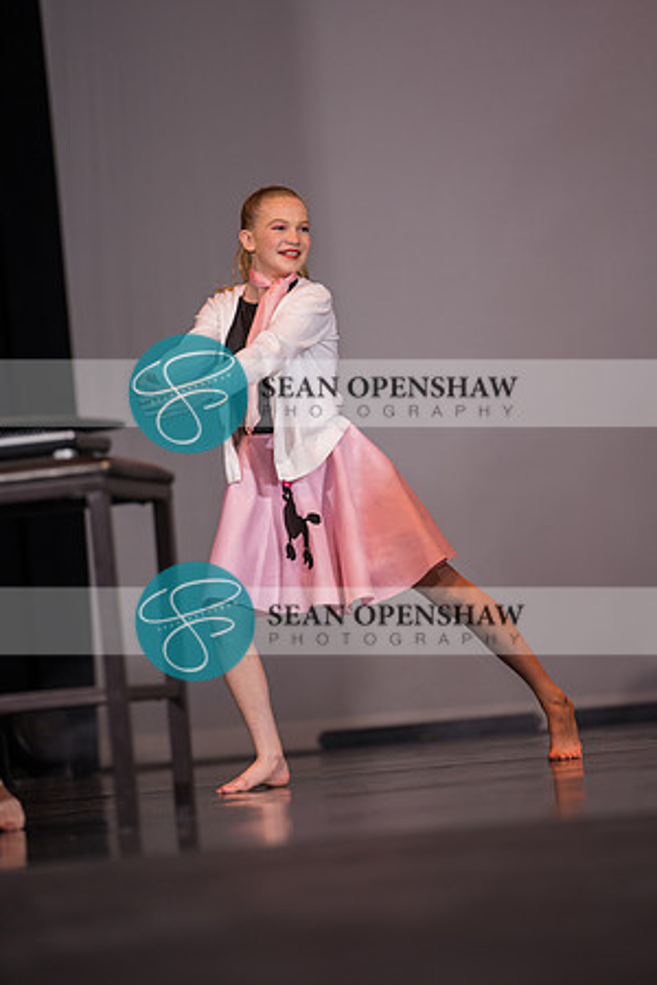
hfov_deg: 11.4
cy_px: 492
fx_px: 3285
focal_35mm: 120
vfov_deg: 17.1
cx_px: 328
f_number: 2.8
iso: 400
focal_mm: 120
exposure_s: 1/500
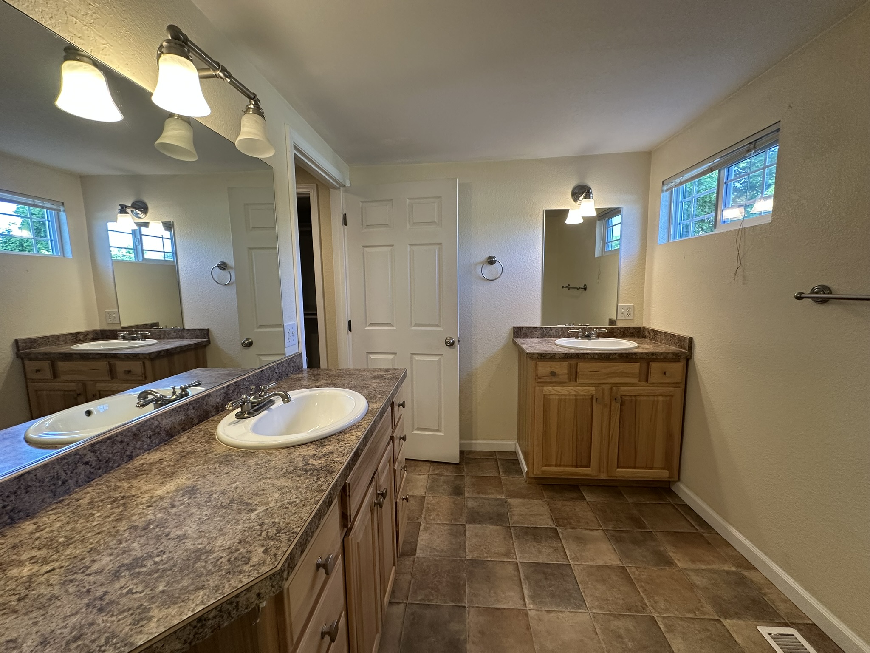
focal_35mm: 14
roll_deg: +0.9
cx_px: 435
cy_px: 326
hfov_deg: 102.1
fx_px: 352
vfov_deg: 85.7
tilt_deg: -6.9
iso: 200
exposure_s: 1/120
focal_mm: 2.22
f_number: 2.2
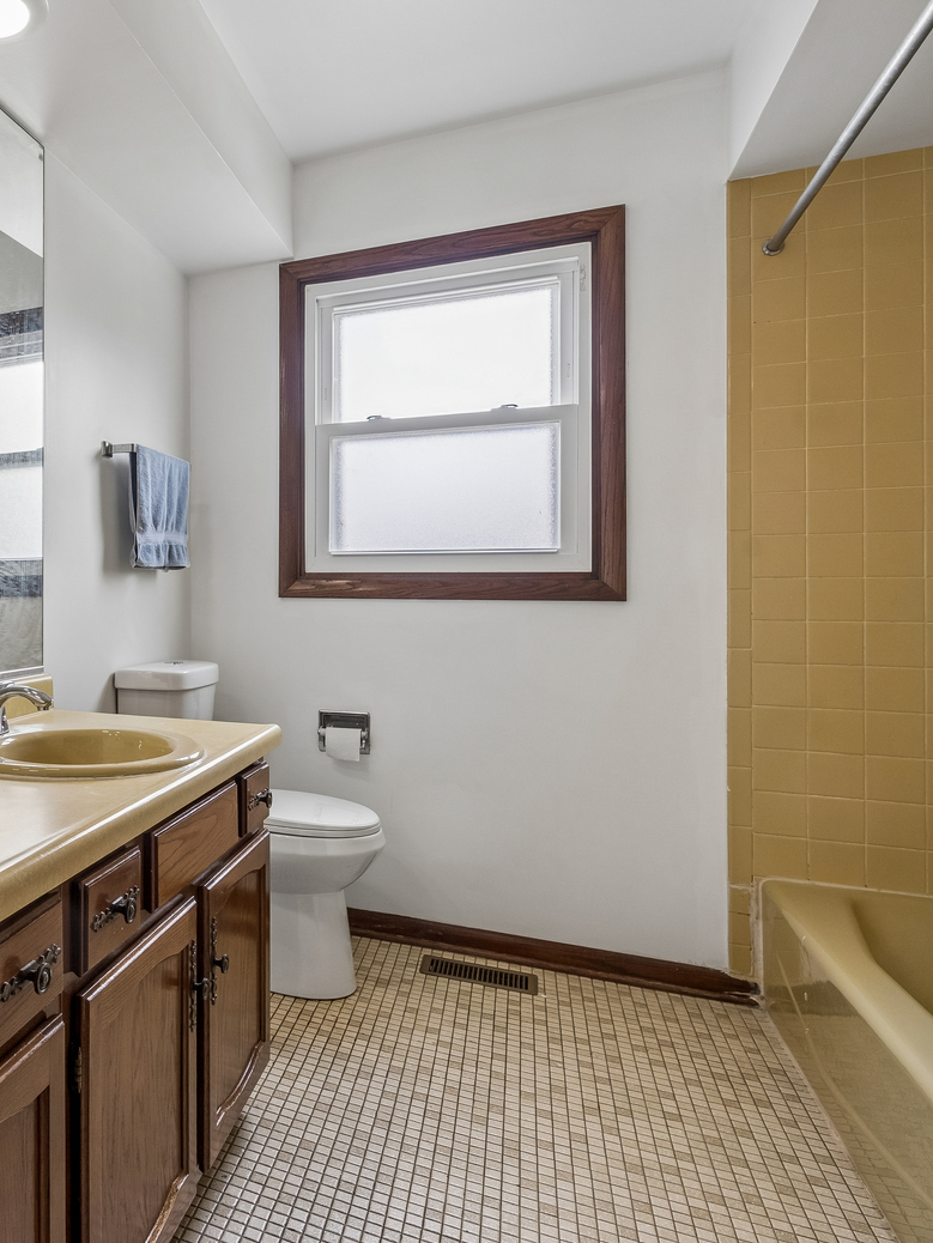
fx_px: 862
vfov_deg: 71.6
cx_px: 29
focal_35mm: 24
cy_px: 607
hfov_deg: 48.3
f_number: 8
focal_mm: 16
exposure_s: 1/25
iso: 400
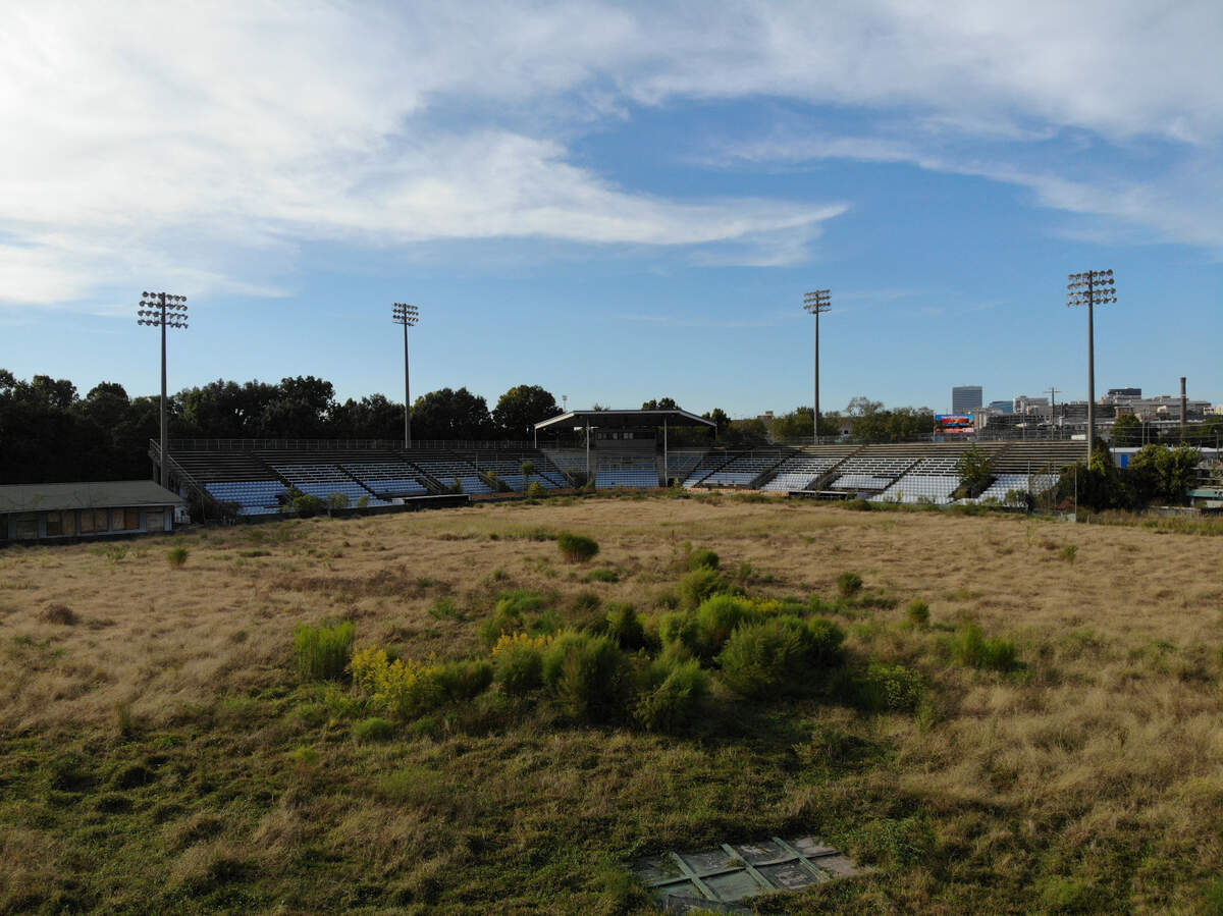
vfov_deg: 56.8
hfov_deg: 71.6
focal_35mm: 24
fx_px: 848
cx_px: 612
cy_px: 458
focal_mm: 4.5
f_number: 2.8
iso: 107
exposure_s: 1/1030
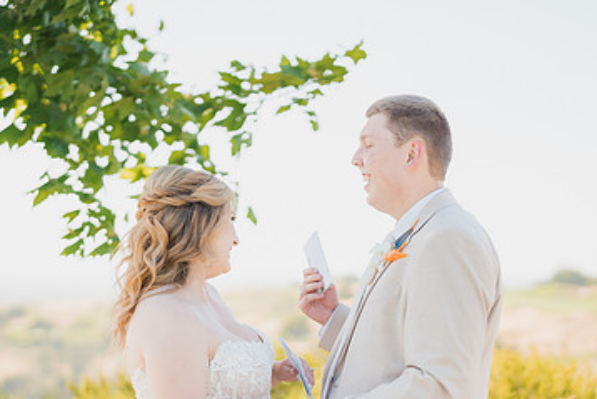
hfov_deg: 25.0
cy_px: 321
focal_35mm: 81
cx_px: 339
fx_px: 1344
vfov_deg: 16.7
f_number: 1.4
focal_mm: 50
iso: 125
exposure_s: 1/2500
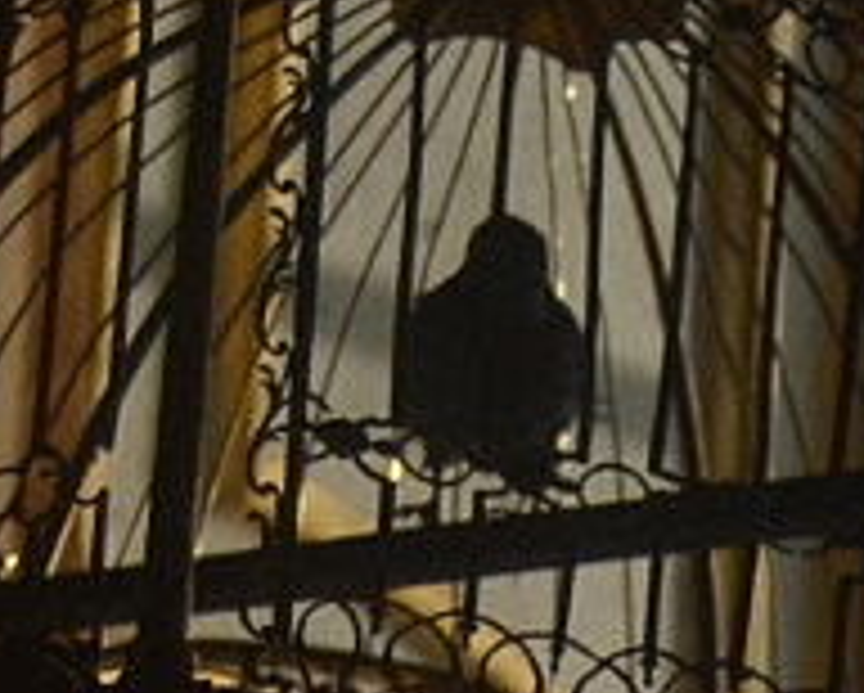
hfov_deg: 6.2
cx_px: 1724
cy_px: 2156
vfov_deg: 4.8
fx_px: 7807
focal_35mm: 305
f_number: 4
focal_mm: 26
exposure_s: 1/3200
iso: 200
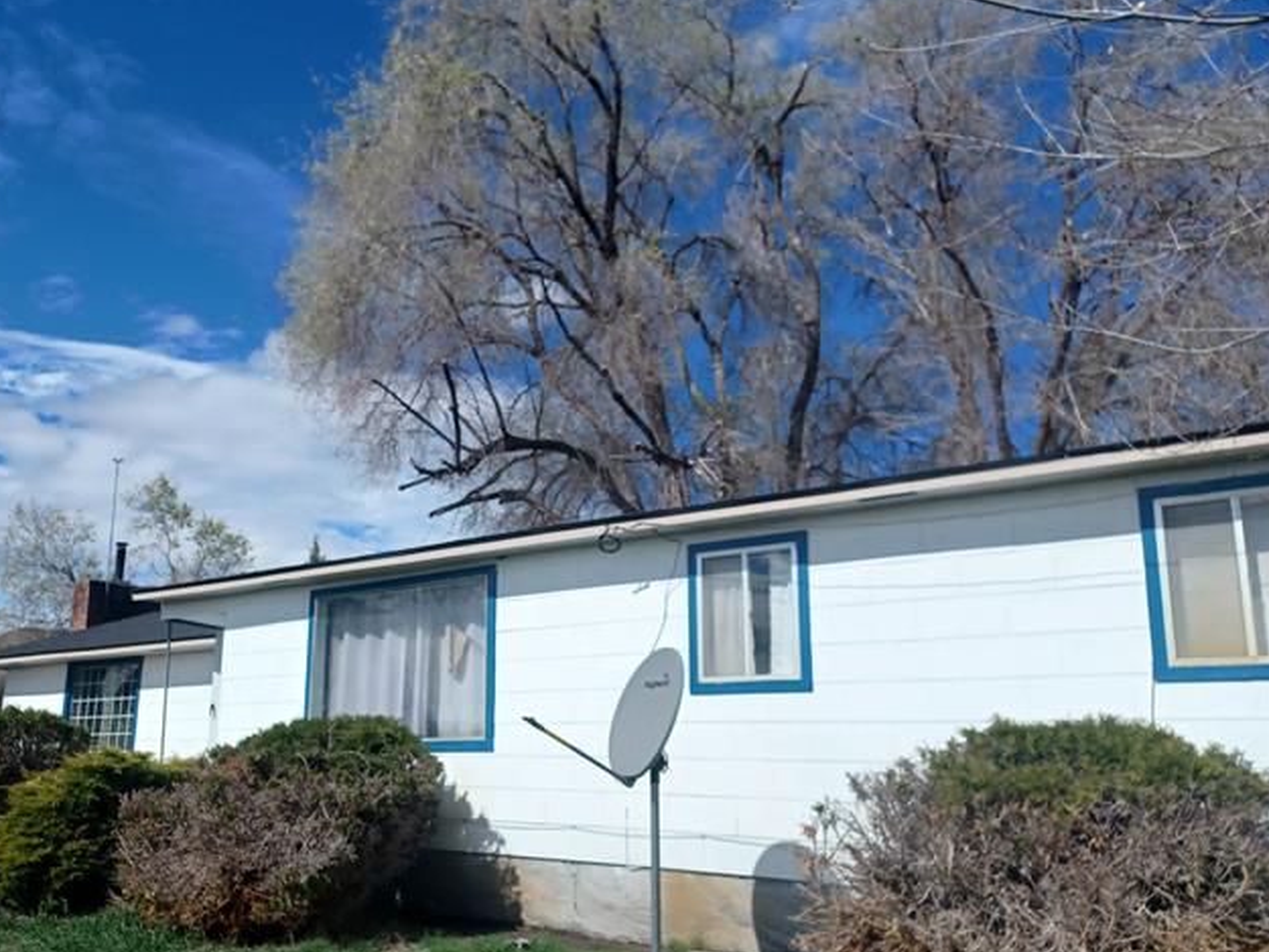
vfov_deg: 44.2
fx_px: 1173
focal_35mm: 32
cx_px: 463
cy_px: 501
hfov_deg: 56.0
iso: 32
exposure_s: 1/617
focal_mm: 4.6
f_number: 1.8
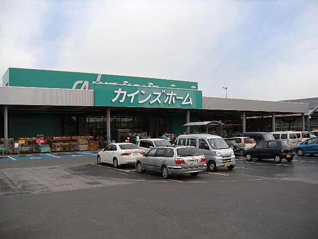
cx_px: 159
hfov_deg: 52.6
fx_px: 322
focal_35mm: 35
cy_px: 120
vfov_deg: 40.7
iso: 64
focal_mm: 5.9
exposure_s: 1/220
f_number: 3.8
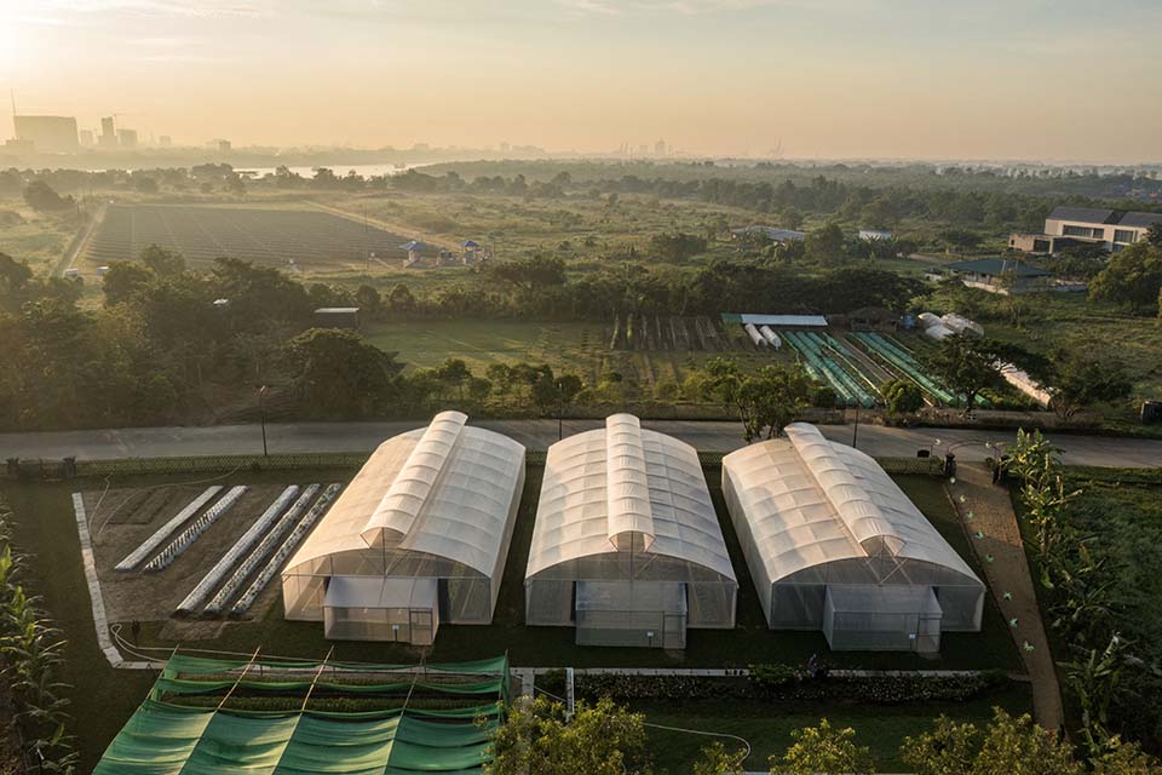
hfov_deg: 65.5
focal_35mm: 28
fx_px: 904
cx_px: 581
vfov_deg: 46.4
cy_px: 388
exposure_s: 1/160
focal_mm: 10.26
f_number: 10
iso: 200
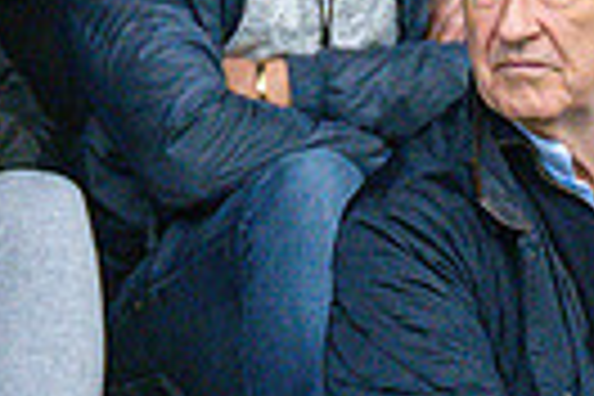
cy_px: -162
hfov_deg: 1.0
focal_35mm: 1974
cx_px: -477
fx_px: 32568
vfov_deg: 0.7
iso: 4500
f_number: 2.8
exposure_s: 1/6400
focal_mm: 300
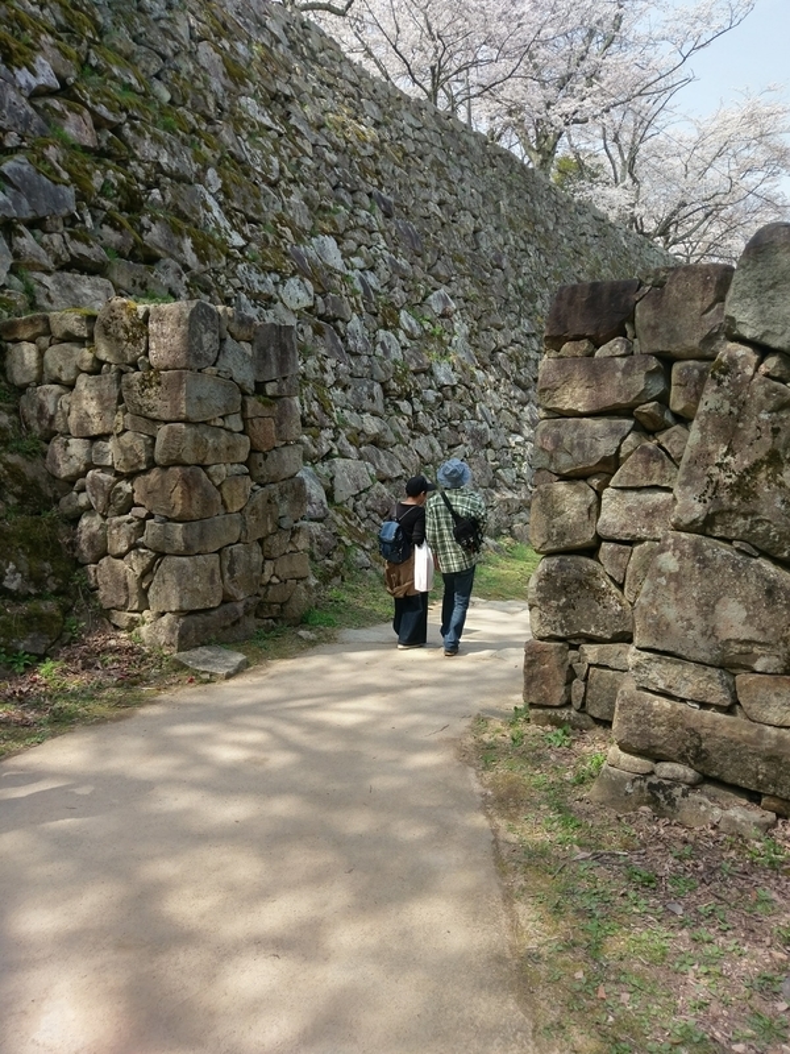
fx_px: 791
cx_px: 395
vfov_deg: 67.3
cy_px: 527
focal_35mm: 26
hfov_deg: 53.1
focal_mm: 4.58
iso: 100
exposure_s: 1/850
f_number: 1.8
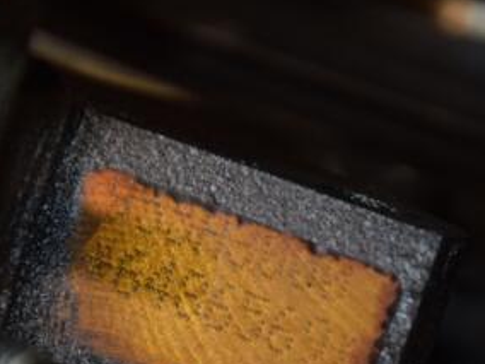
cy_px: 333
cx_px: 277
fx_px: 4484
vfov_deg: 4.6
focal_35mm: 320
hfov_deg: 6.2
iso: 800
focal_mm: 105
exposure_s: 1/60
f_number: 5.6
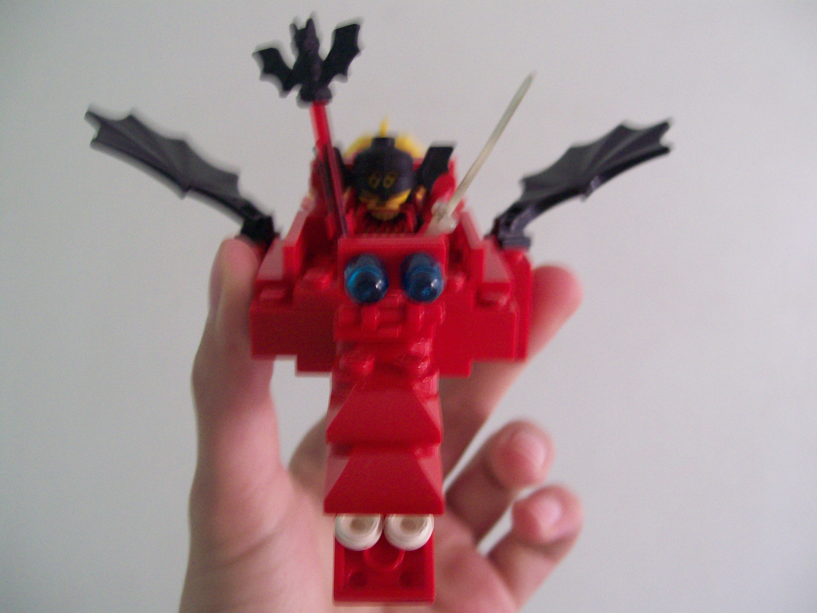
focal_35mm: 36
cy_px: 306
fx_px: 850
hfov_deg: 51.4
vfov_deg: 39.7
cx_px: 408
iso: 160
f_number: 2.7
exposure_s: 1/11
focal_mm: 6
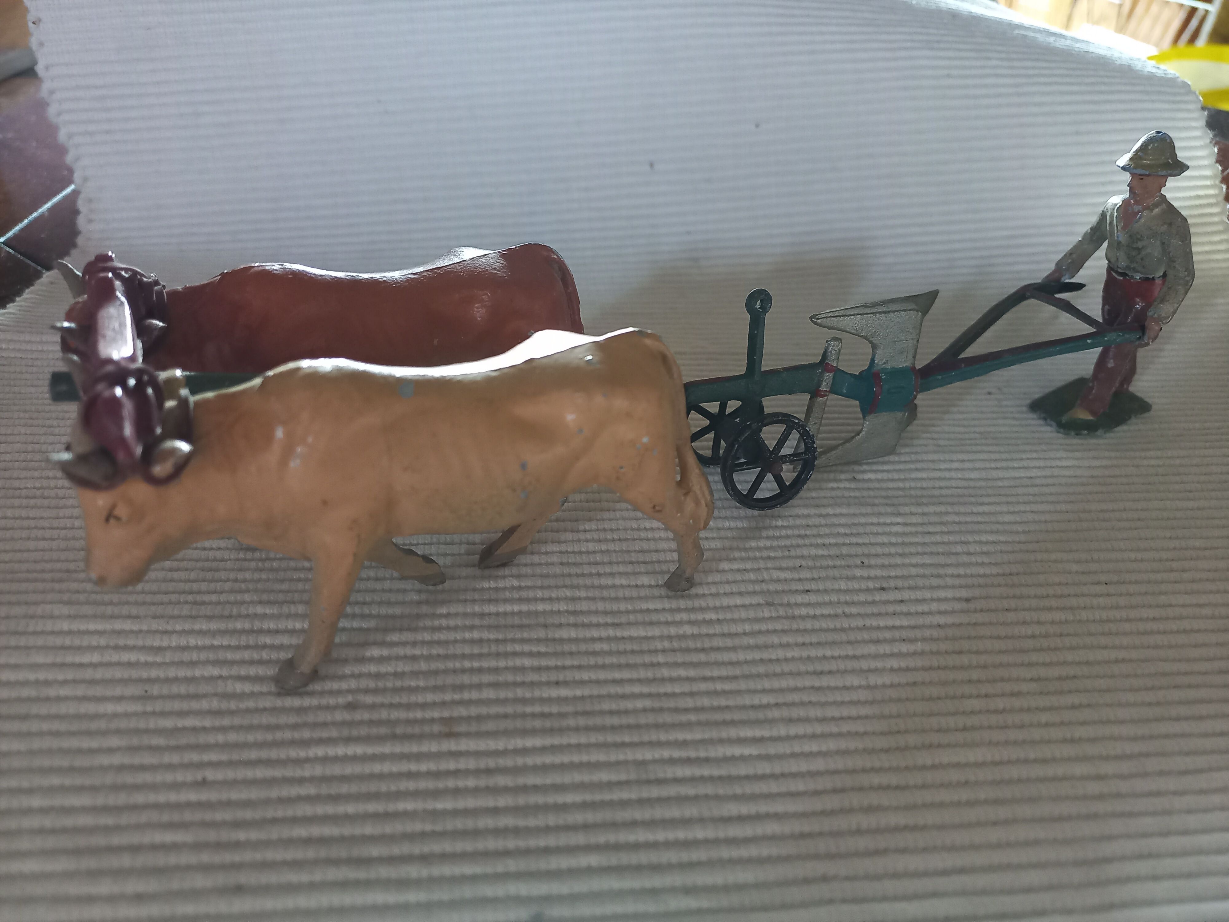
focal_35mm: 25
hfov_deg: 69.4
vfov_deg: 54.9
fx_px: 888
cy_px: 461
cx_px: 614
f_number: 1.8
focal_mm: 4.65
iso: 800
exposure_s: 1/20
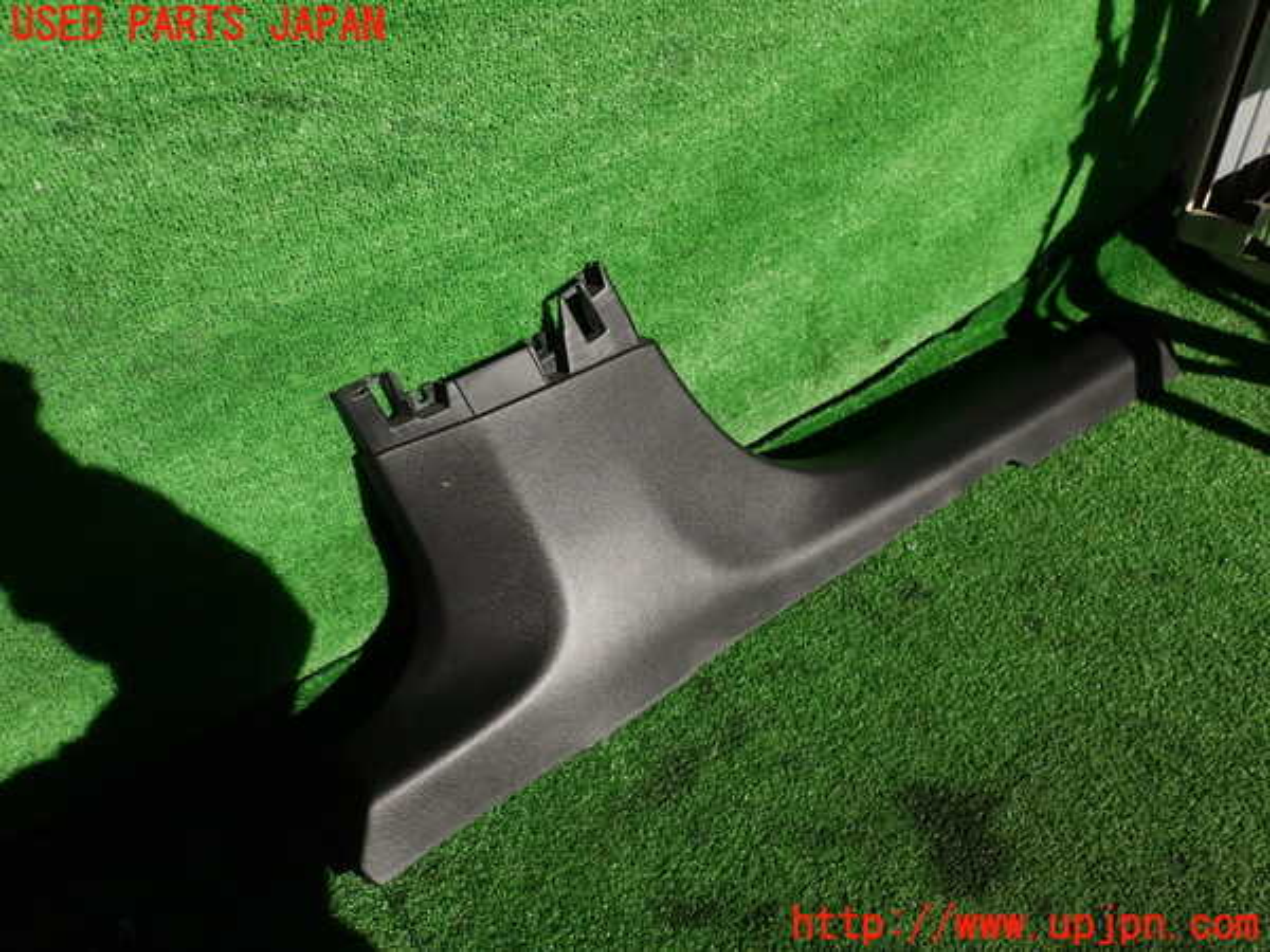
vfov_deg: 54.9
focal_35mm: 25
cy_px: 476
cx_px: 635
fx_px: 917
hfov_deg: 69.4
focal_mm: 4.5
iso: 100
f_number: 8
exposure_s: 1/200
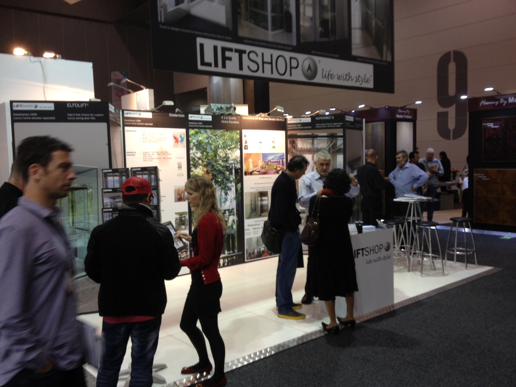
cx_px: 258
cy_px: 194
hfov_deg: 52.6
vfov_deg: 40.7
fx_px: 522
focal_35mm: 35
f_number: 2.4
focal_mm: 4.28
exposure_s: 1/30
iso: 64
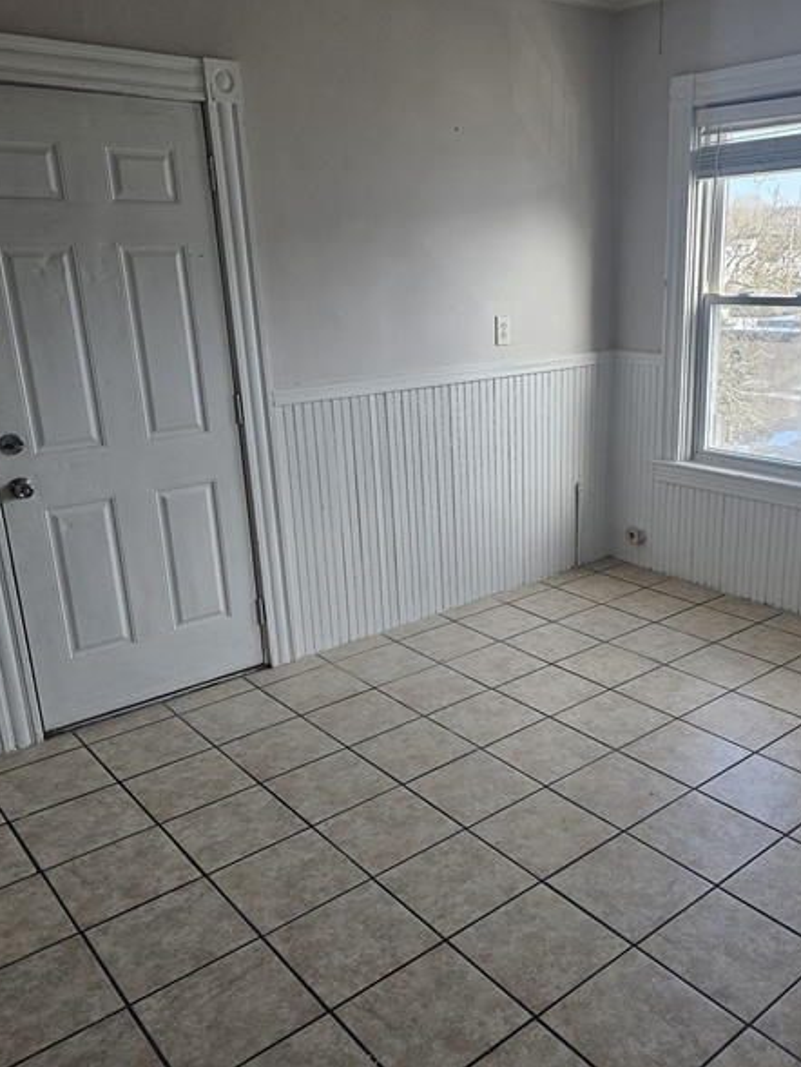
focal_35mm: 30
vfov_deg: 59.9
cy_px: 547
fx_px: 925
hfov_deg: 46.5
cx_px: 493
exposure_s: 1/207
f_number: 1.7
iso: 100
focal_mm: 6.3
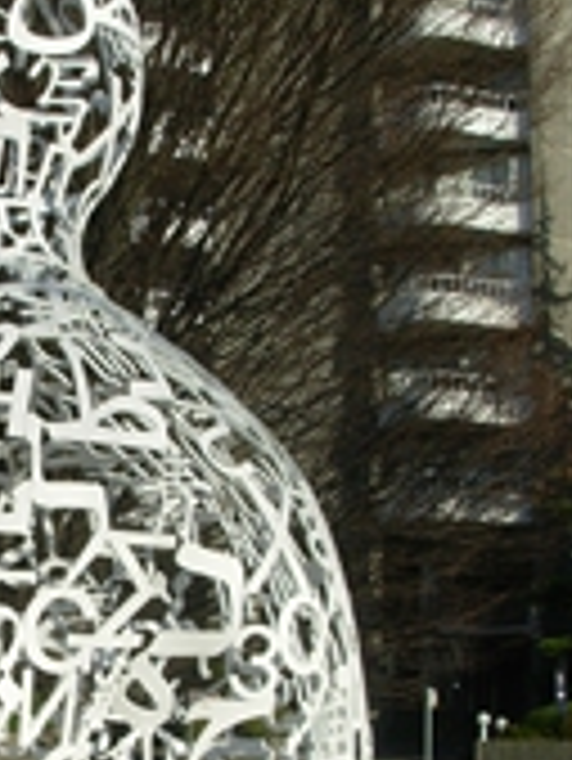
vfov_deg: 23.8
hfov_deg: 17.7
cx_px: -32
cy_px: 594
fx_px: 1782
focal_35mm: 81
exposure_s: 1/512
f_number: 4.9
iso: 50
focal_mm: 6.3
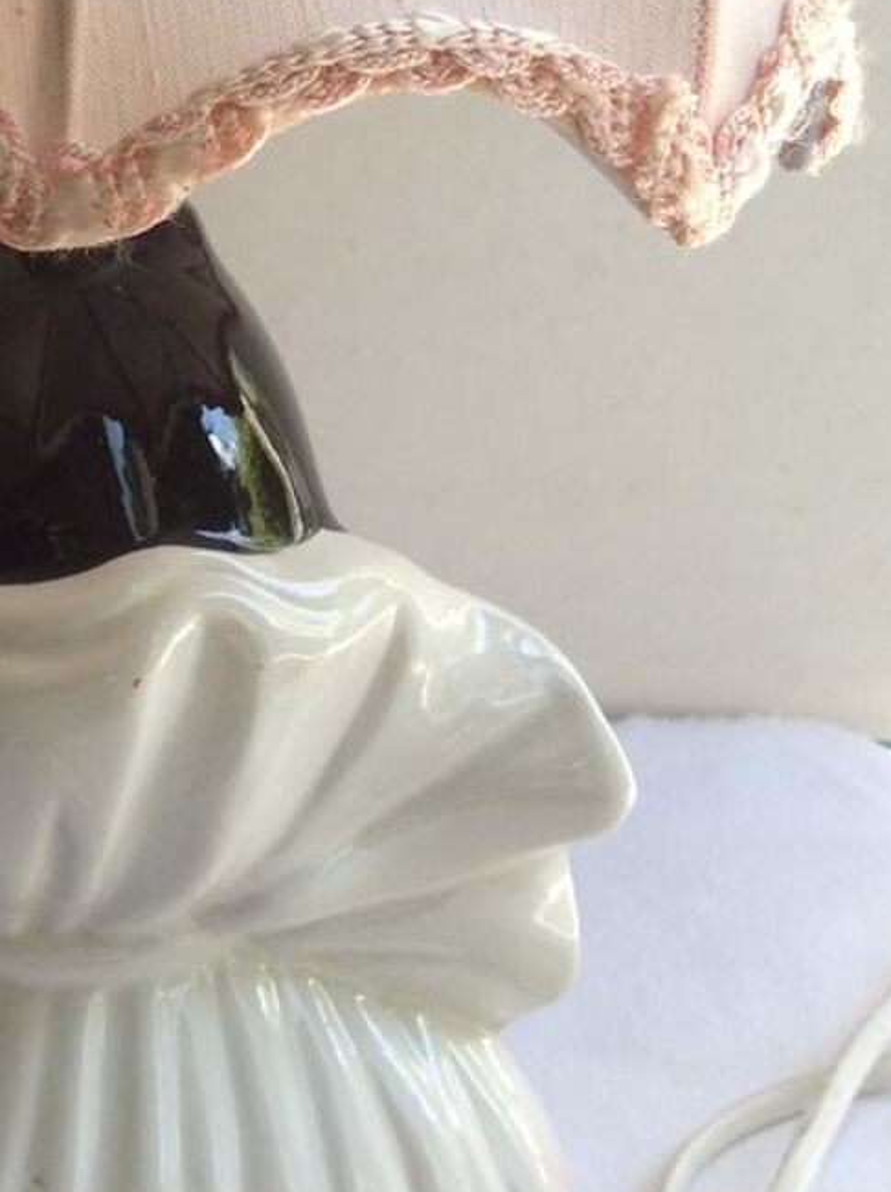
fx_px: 2270
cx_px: 37
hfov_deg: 21.5
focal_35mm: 66
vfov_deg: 29.1
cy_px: 326
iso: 32
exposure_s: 1/166
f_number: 2.4
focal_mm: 3.3
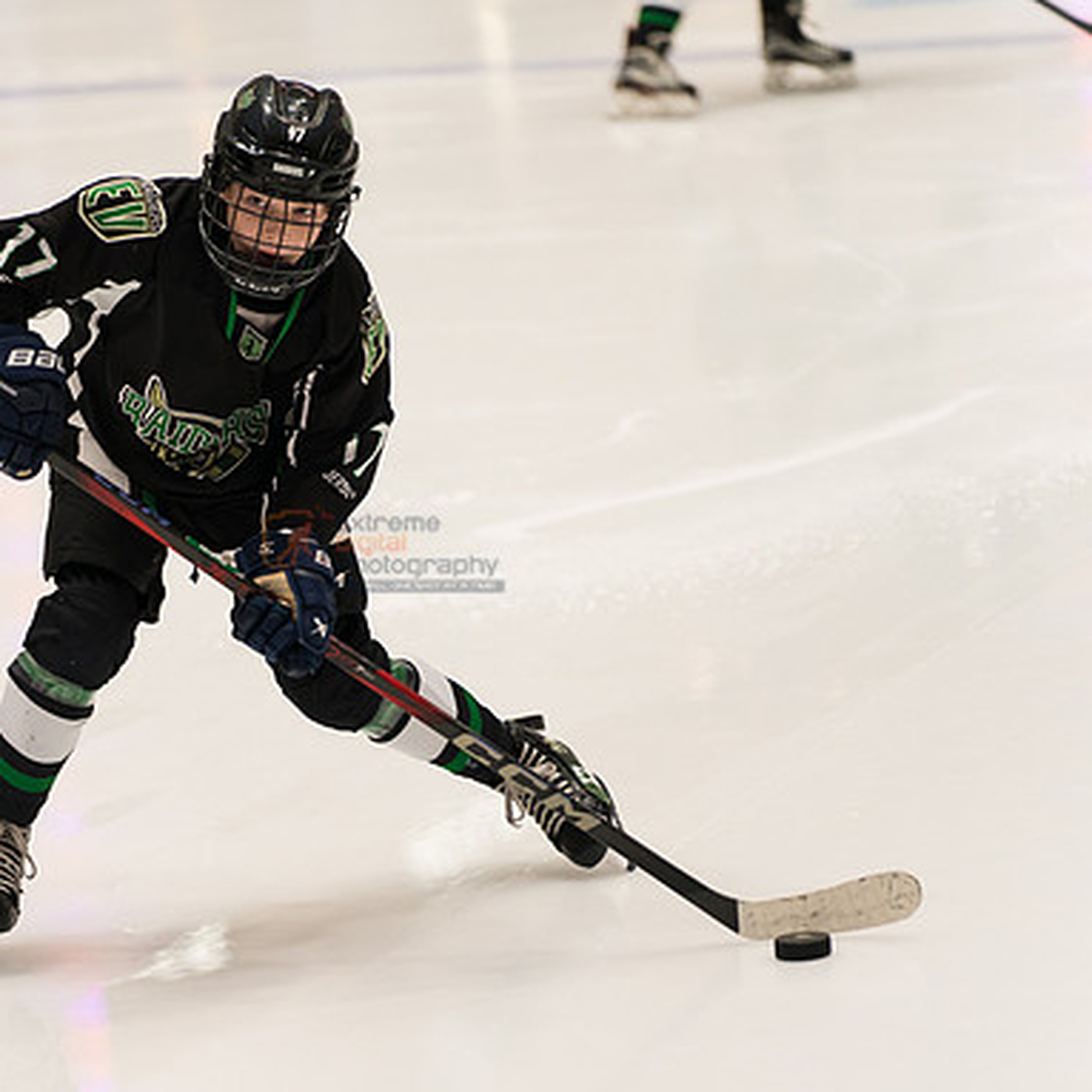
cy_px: 669
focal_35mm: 243
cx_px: 175
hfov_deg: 7.2
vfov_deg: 7.2
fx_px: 8673
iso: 2000
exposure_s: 1/1000
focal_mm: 150
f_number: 2.8
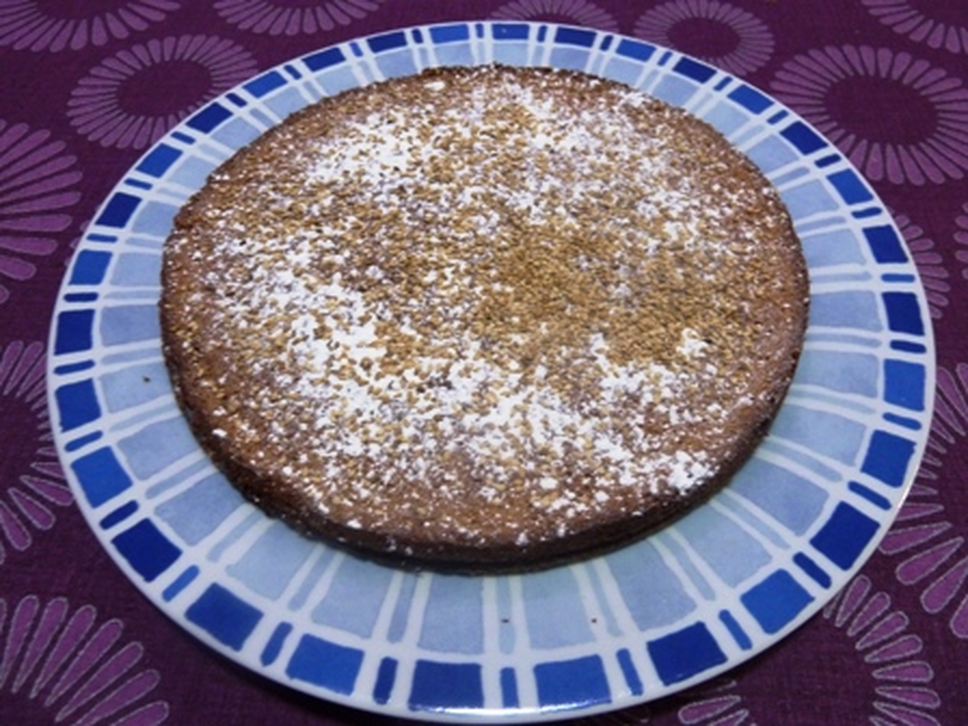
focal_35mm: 25
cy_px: 363
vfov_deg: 54.9
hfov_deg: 69.4
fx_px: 699
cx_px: 484
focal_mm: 4.1
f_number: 3.3
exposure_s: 1/8
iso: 400
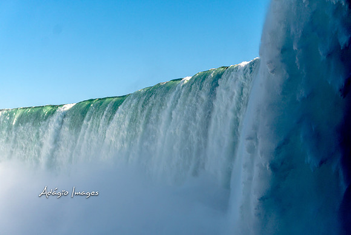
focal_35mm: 75
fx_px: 731
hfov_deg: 27.0
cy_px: 118
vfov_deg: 18.2
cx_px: 176
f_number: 5.6
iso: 100
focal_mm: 50
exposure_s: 1/800
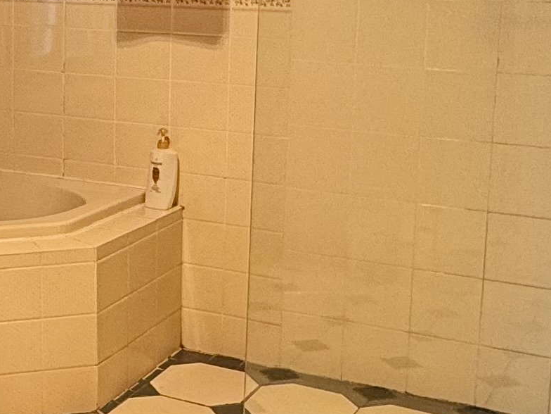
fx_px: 1146
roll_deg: +1.4
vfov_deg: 20.3
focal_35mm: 72
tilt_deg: -7.6
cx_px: 71
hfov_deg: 26.3
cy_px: 125
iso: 125
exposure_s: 1/100
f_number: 2.2
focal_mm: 2.22
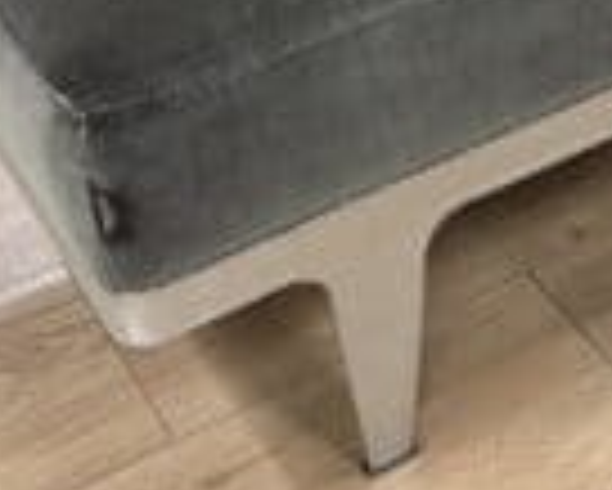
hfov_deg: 18.4
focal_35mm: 103
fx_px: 1867
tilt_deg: -30.3
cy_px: -171
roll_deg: +1.6
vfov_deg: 14.3
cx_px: 522
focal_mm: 6.76
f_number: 1.78
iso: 200
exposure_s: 1/60
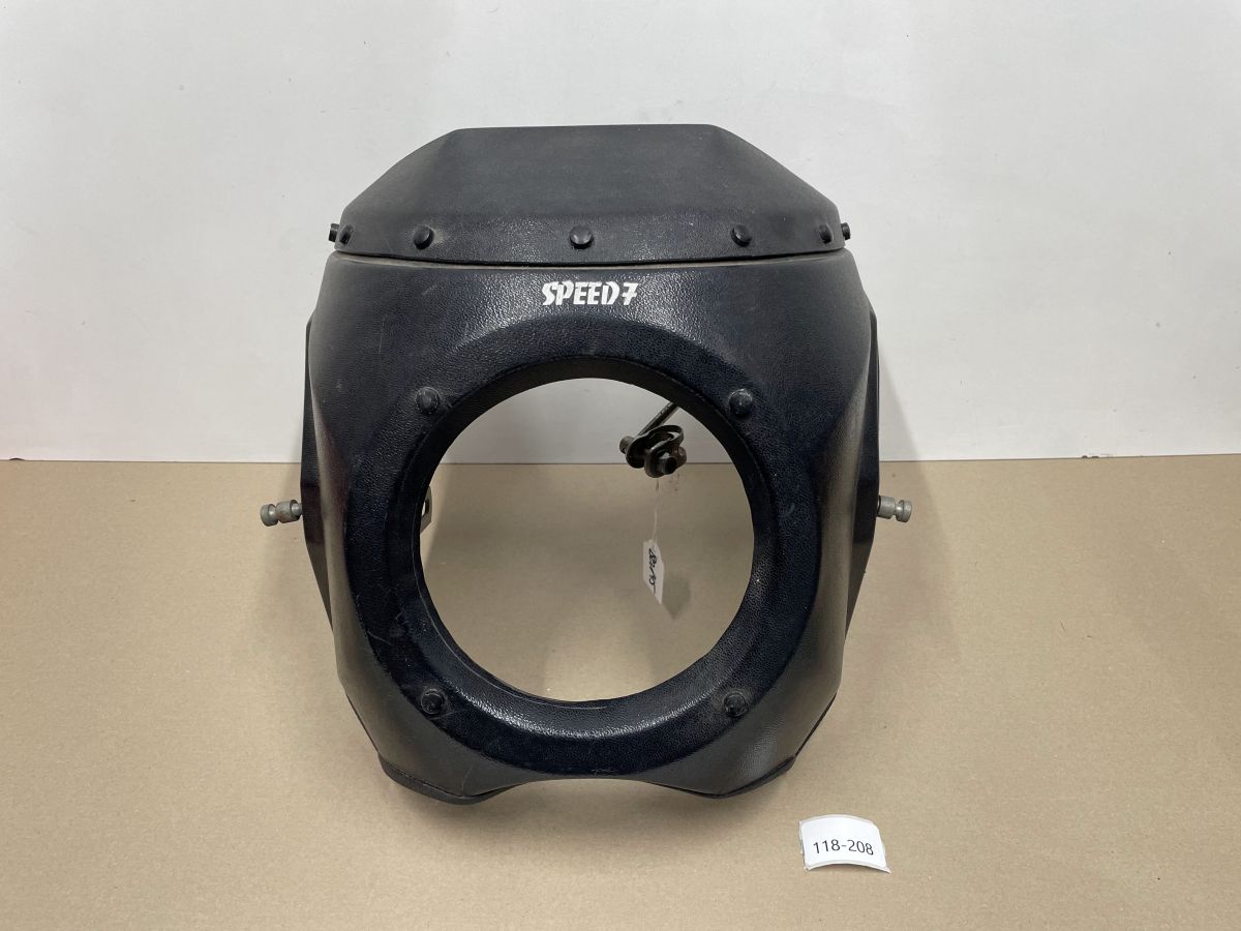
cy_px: 466
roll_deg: -0.3
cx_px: 620
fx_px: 932
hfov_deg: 67.3
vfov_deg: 53.1
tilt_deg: -35.2
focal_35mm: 26
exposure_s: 1/100
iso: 100
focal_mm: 4.2
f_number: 1.6
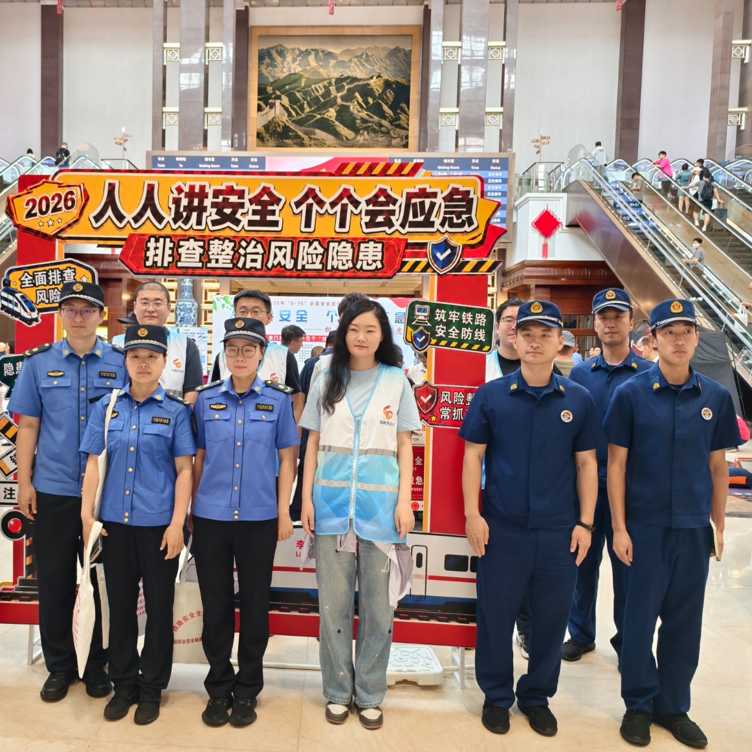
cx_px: 280
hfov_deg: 56.6
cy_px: 379
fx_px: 688
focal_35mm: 28
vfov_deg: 57.3
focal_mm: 5.6
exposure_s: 1/60
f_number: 1.57
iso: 252
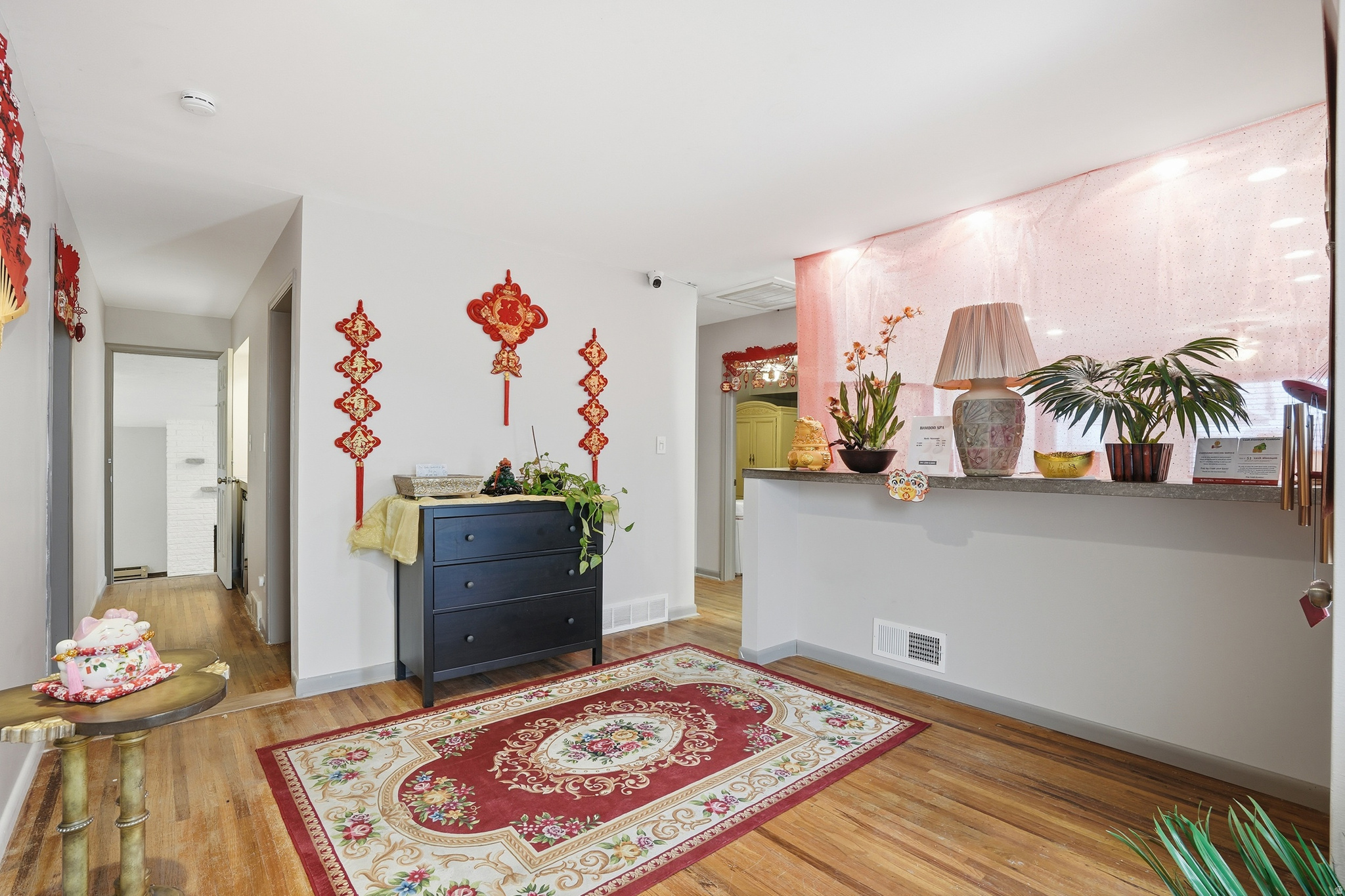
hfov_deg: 96.7
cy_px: 448
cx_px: 672
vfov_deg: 73.8
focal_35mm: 16
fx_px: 598
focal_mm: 16
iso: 250
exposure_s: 1/30
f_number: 9
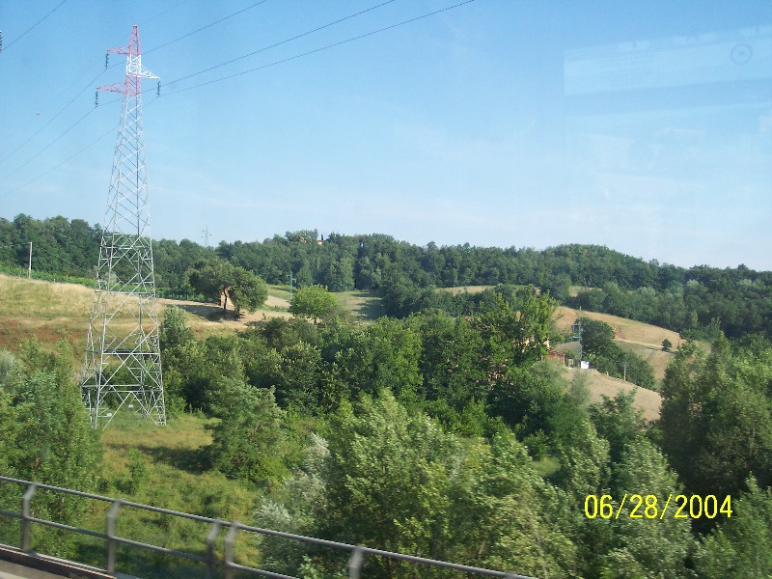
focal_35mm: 38
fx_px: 847
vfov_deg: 37.7
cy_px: 290
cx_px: 386
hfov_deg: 49.0
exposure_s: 1/500
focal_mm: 8
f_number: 2.8
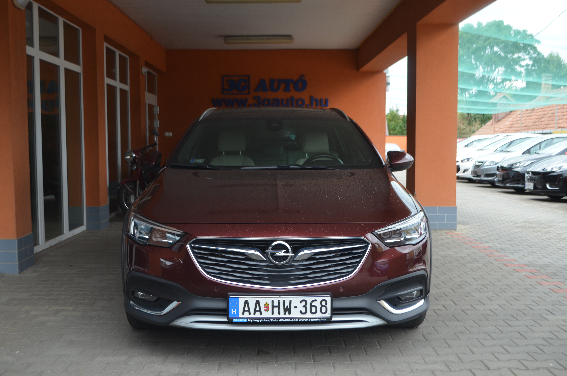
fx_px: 707
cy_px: 188
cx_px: 284
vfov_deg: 29.7
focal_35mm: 45
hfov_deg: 43.7
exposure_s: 1/125
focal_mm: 30
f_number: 5.6
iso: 220
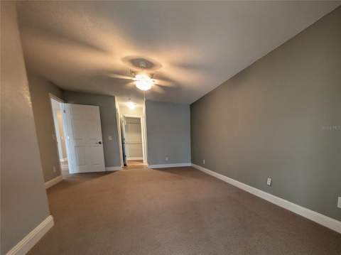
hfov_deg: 110.6
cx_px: 170
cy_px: 128
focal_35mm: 12
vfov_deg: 94.4
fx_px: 118
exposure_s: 1/60
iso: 241
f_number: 1.7
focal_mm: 2.02
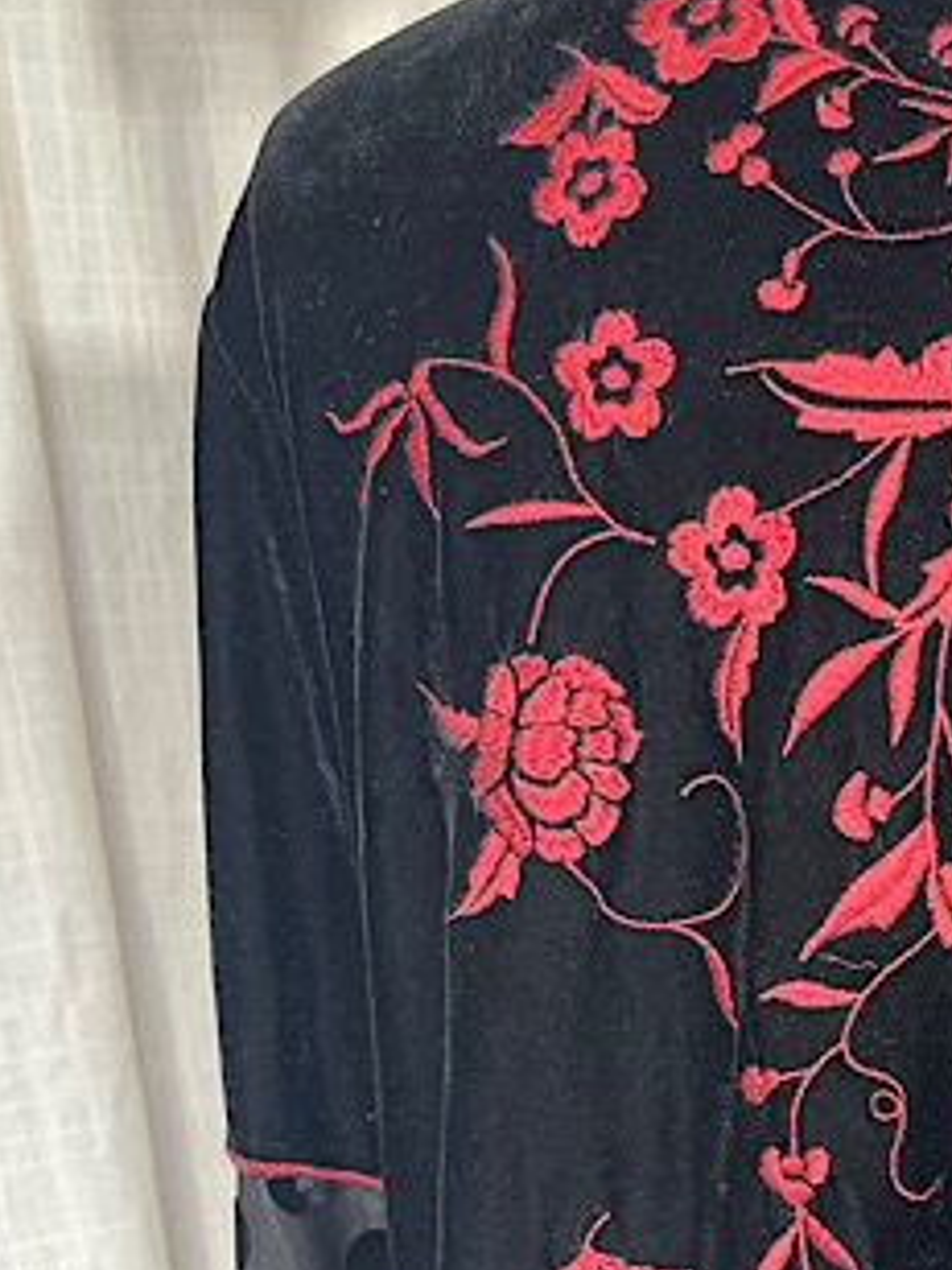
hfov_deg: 21.3
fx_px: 2383
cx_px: 1088
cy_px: 1031
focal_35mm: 65
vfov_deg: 29.1
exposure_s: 1/120
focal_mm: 5.1
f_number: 1.6
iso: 100
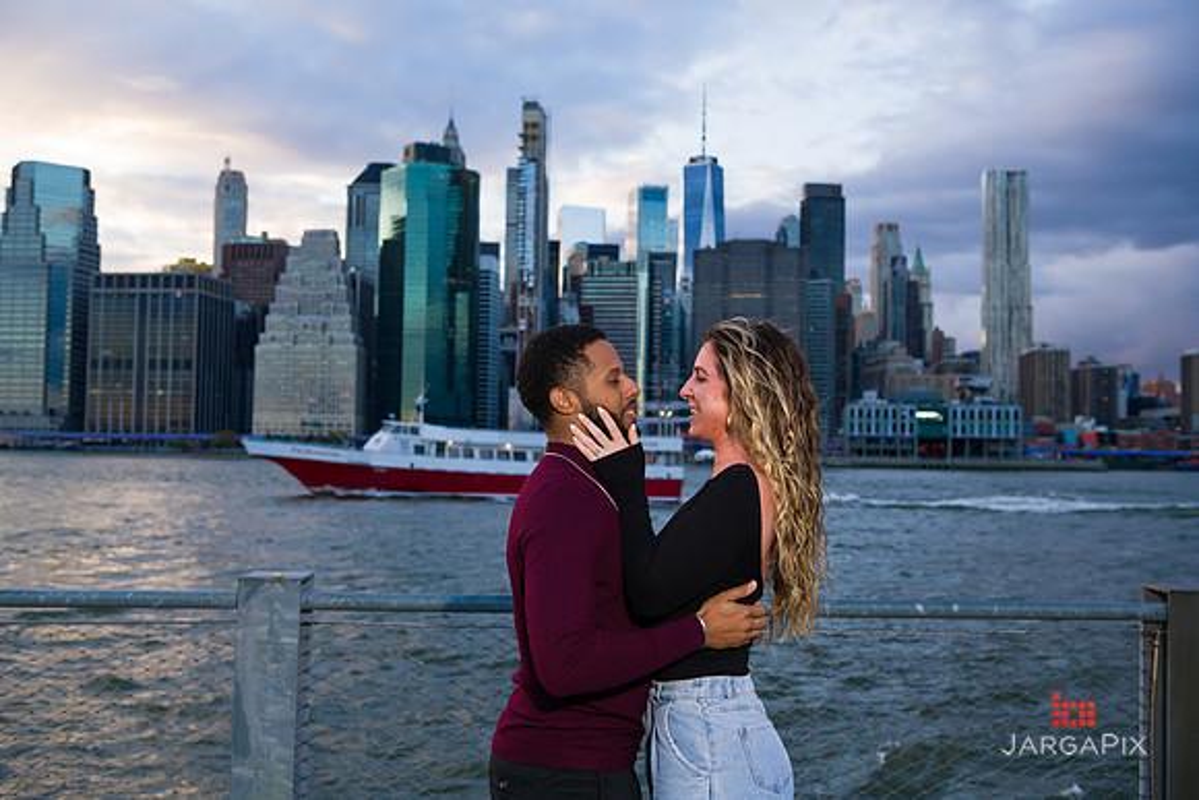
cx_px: 600
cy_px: 400
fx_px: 1266
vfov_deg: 35.1
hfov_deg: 50.7
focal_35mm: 38
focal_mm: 38
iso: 250
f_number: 4
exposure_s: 1/200
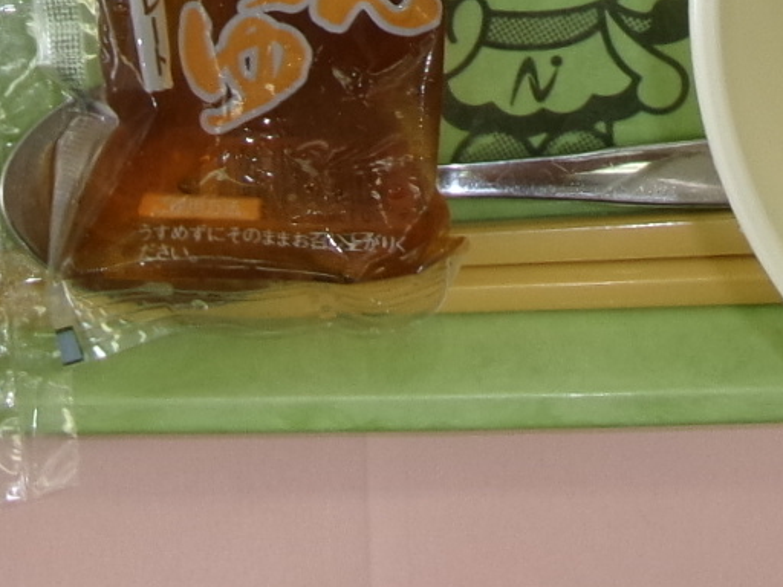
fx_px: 2533
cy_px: -509
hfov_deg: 17.6
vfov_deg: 12.0
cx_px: 330
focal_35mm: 112
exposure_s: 1/50
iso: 100
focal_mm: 5.1
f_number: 3.9
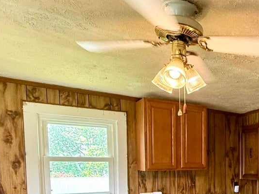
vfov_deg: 36.4
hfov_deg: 46.3
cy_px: 185
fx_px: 269
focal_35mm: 36
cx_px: 234
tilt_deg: -0.7
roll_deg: +1.2
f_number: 2.2
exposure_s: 1/60
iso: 320
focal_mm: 2.22
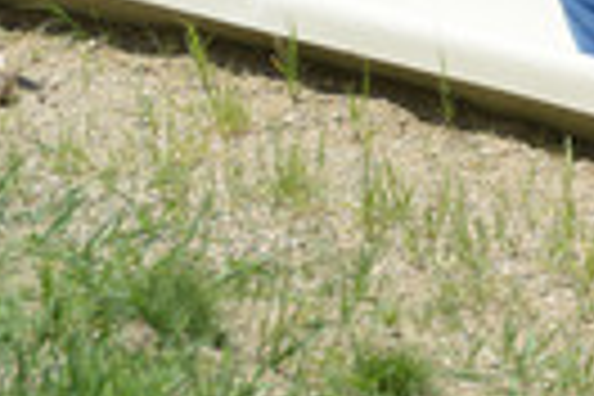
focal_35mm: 592
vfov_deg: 2.3
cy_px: 191
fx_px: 9767
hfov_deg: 3.5
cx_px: 864
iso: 400
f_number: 6.3
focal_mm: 195
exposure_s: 1/1250
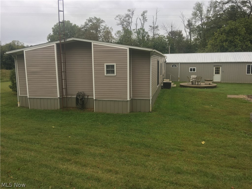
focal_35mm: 29
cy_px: 94
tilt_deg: -8.2
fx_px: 211
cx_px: 126
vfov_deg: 48.2
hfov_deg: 61.7
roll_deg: +1.8
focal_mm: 4.15
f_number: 2.2
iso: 25
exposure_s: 1/240
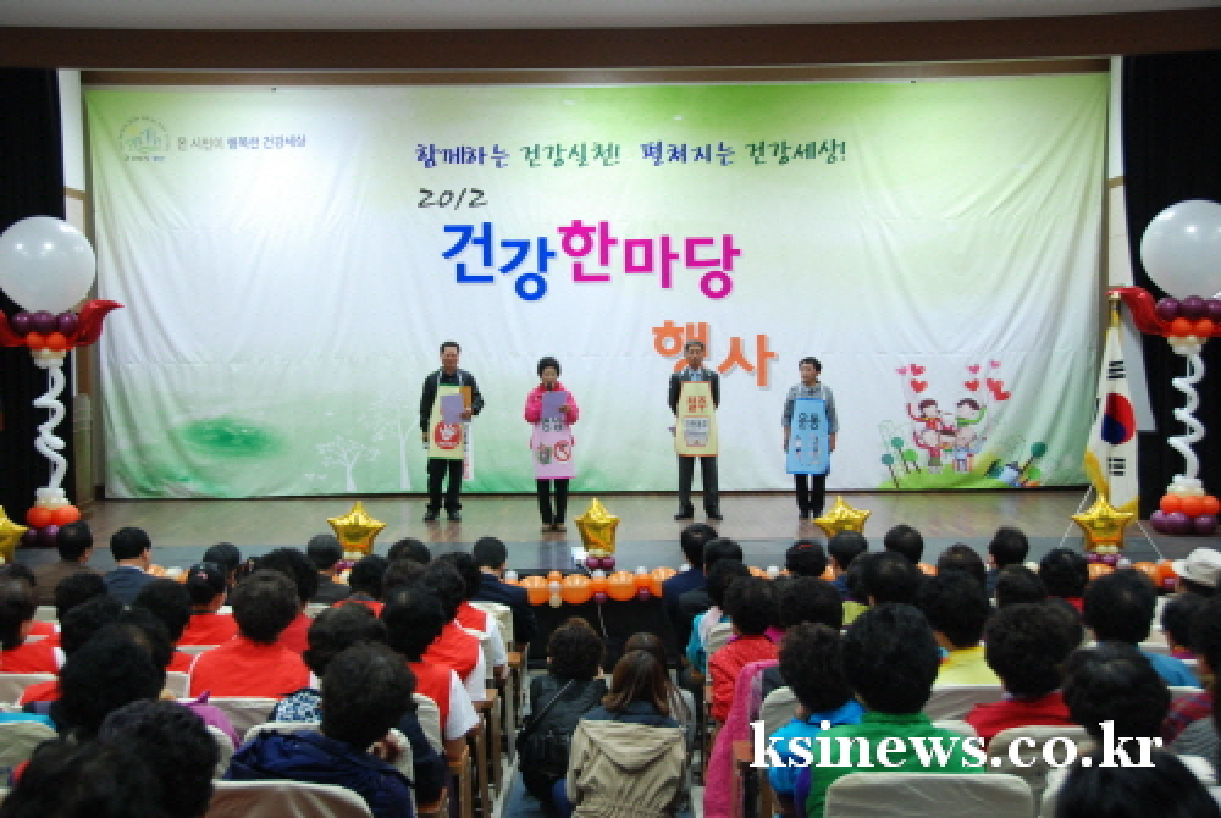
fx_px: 1630
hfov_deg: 41.1
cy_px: 409
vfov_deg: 28.2
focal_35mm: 48
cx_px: 610
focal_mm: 32
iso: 800
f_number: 4.2
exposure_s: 1/40
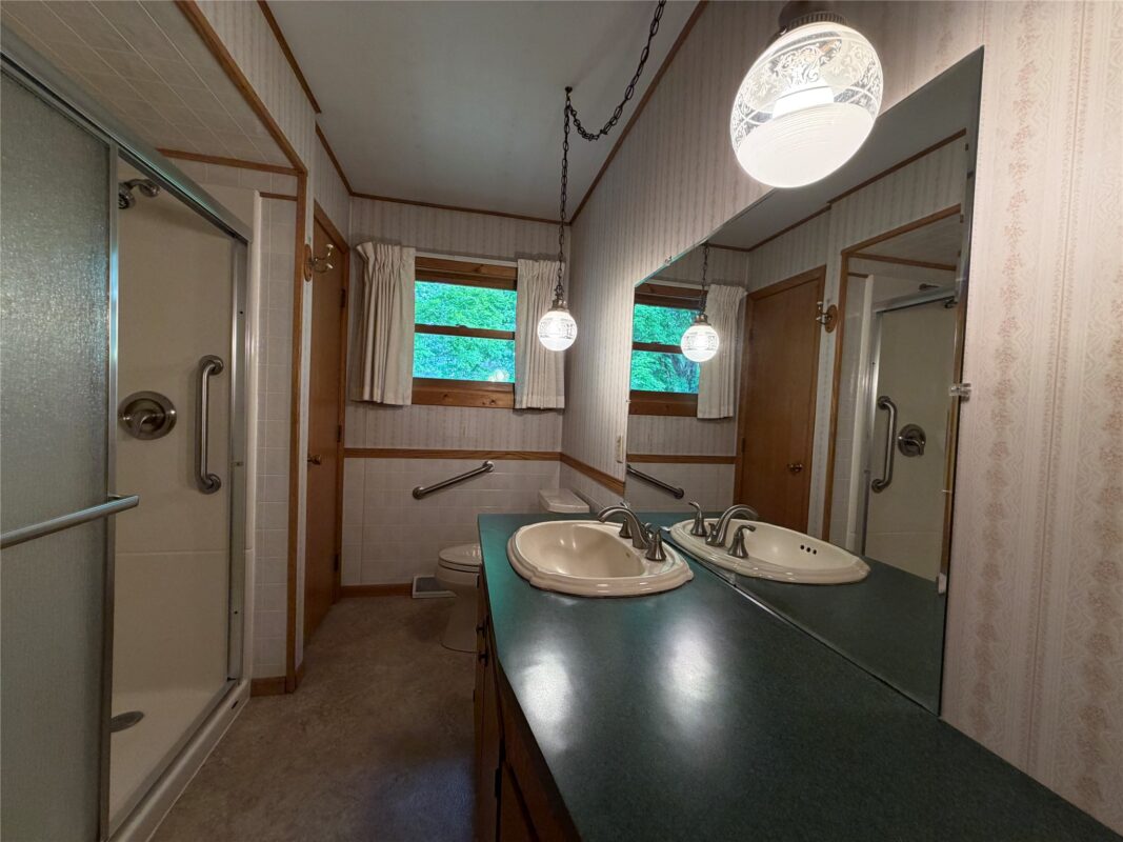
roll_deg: -2.9
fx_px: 454
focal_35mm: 14
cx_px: 562
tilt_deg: -2.1
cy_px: 421
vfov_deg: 85.7
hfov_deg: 102.1
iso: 200
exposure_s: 1/60
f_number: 2.2
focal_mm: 2.22
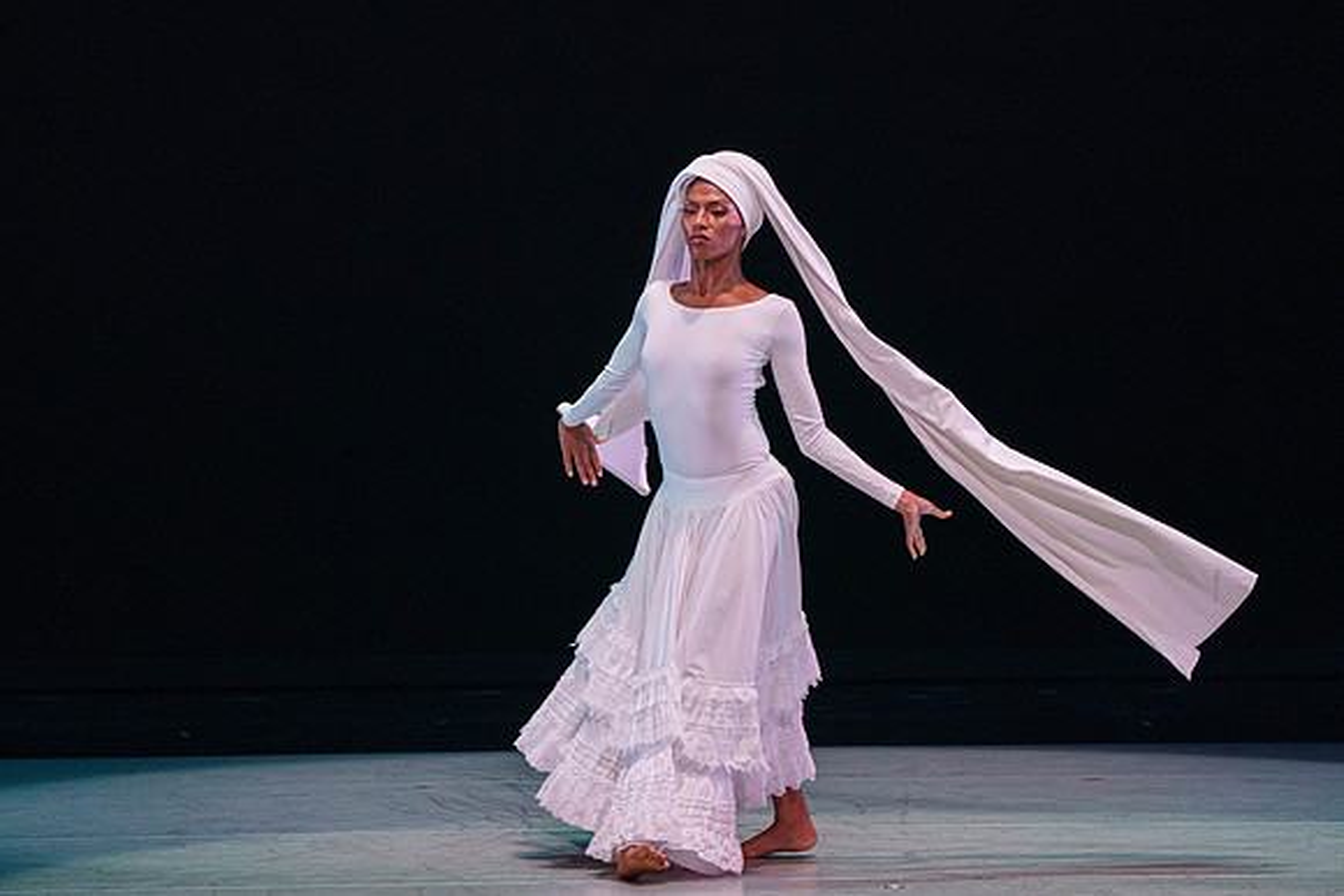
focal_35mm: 455
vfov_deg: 3.0
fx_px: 16973
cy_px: 478
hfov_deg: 4.5
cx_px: 726
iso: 5000
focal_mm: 400
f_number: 6.3
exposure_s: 1/400
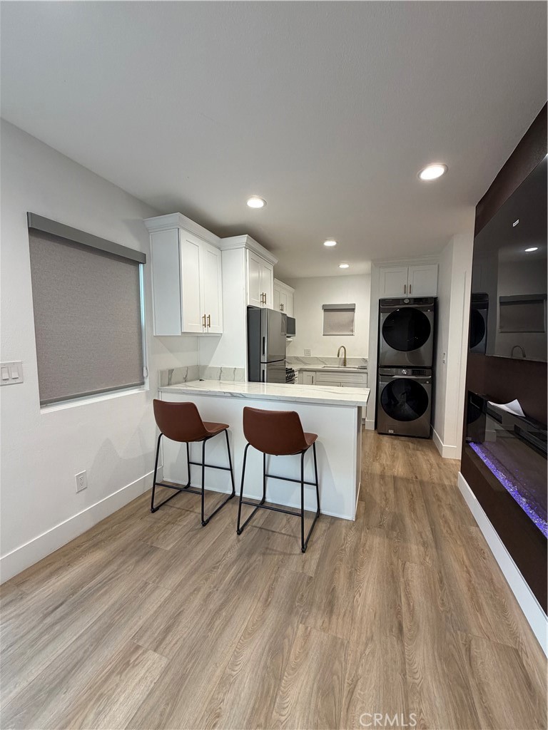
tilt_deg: -4.2
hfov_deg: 85.7
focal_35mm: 14
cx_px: 274
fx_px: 296
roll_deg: +0.5
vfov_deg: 102.1
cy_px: 365
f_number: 2.2
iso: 200
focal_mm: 2.22
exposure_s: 1/121
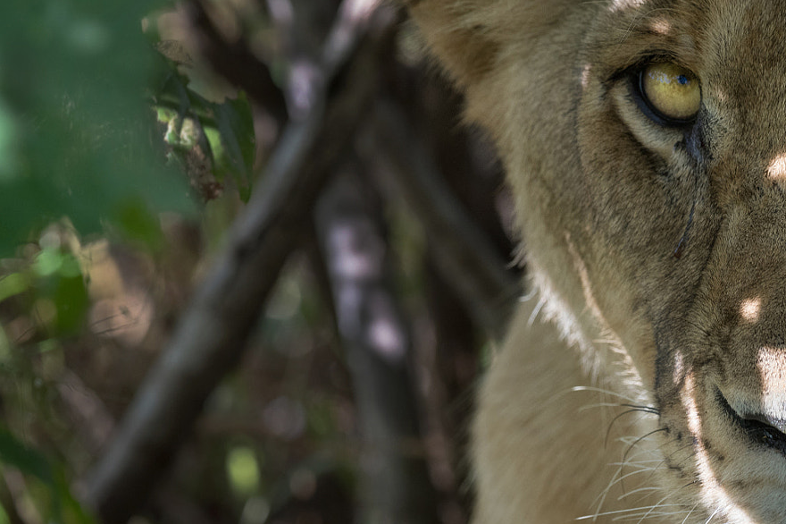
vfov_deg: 1.5
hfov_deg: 2.3
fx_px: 19838
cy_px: 332
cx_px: 714
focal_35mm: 909
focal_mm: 500
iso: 800
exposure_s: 1/400
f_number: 7.1
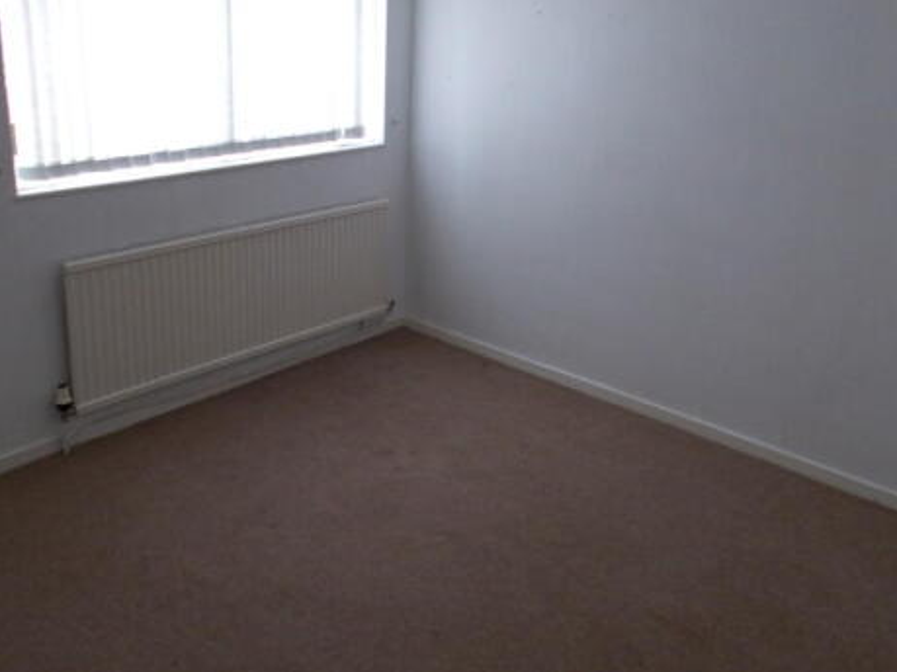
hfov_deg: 55.4
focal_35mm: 33
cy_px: 253
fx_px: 855
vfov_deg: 42.6
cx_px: 443
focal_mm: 4.6
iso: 200
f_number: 3.2
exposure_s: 1/25
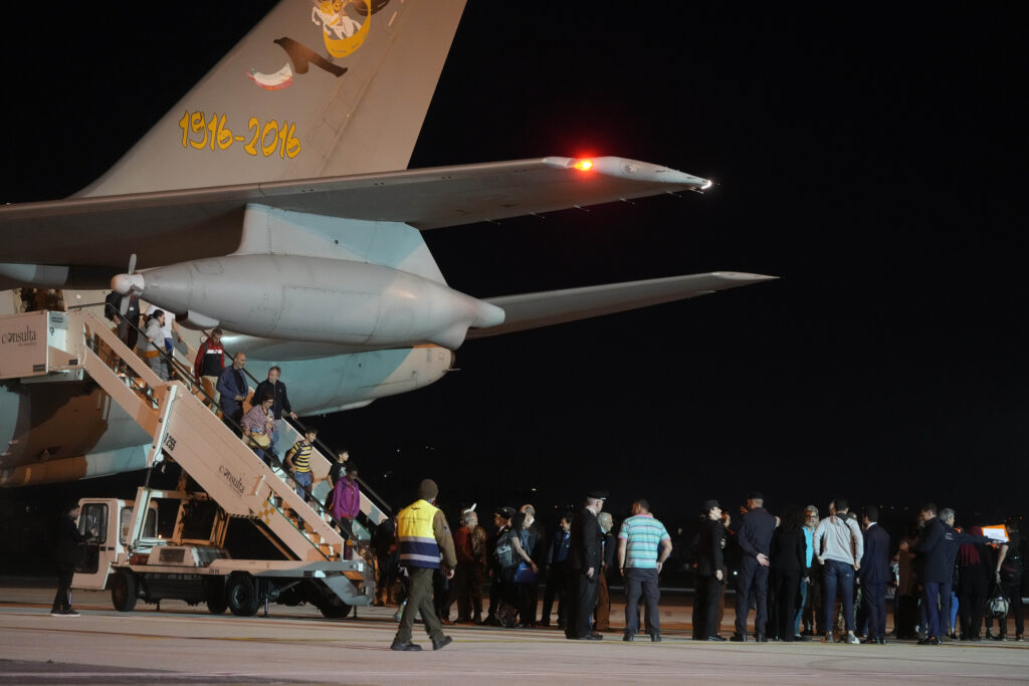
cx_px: 514
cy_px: 343
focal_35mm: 100
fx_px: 2859
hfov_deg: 20.4
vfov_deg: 13.7
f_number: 4.5
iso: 5000
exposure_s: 1/80
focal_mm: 100
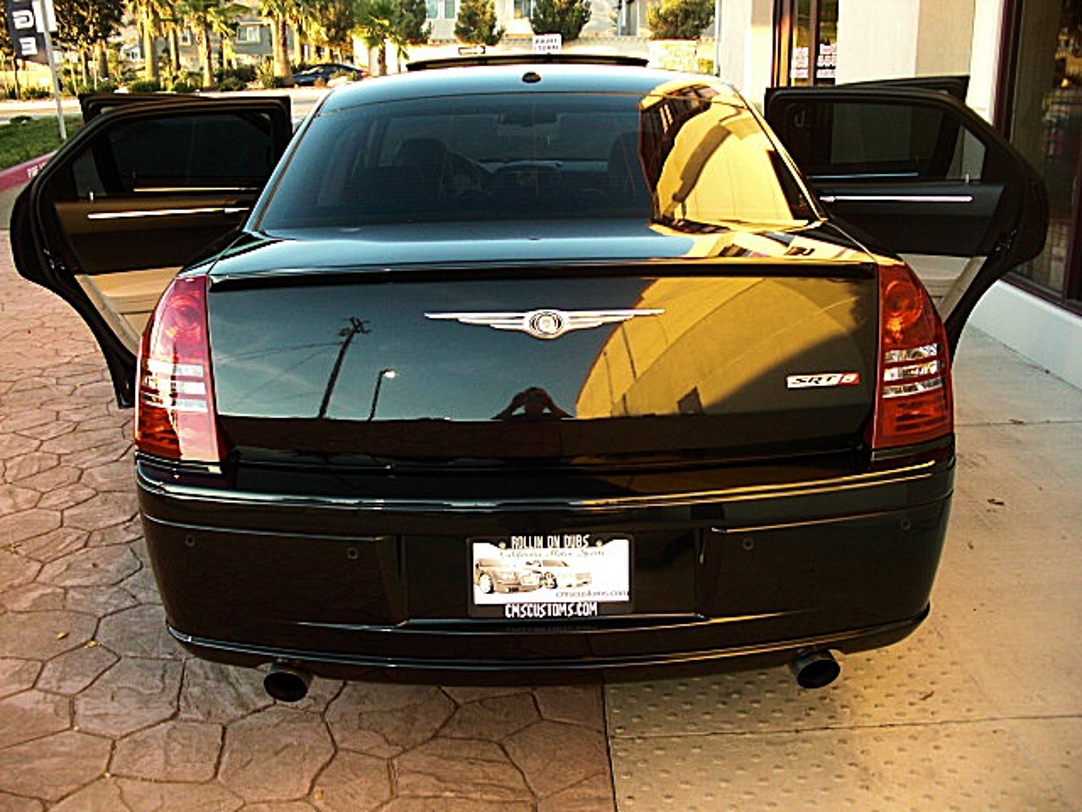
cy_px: 406
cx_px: 541
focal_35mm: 36
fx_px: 1125
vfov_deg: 39.7
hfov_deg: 51.4
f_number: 2.8
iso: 200
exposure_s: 1/100
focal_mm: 6.3
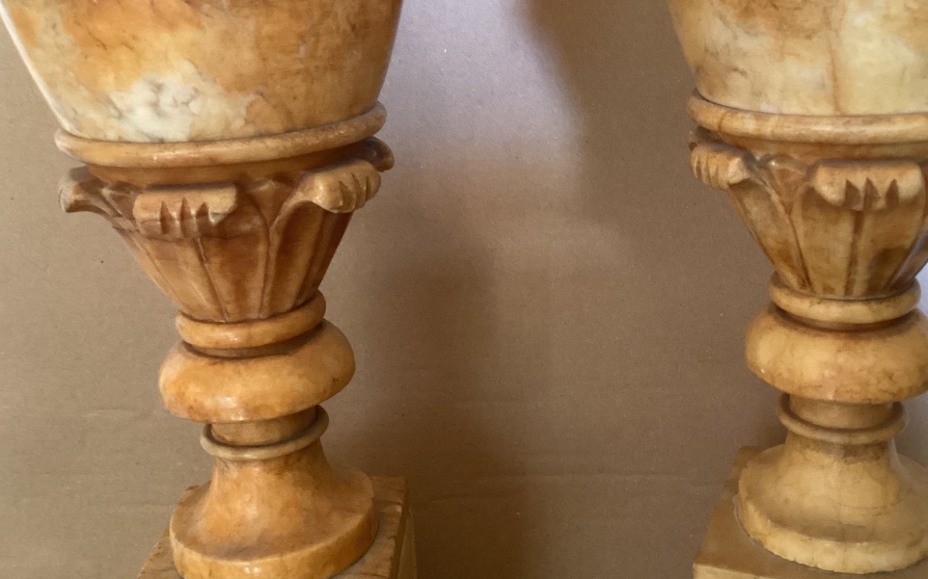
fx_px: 1037
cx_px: 543
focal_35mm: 41
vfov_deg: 31.1
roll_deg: -0.5
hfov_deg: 48.0
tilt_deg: -14.6
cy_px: 217
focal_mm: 3.3
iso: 400
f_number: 2.4
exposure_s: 1/33
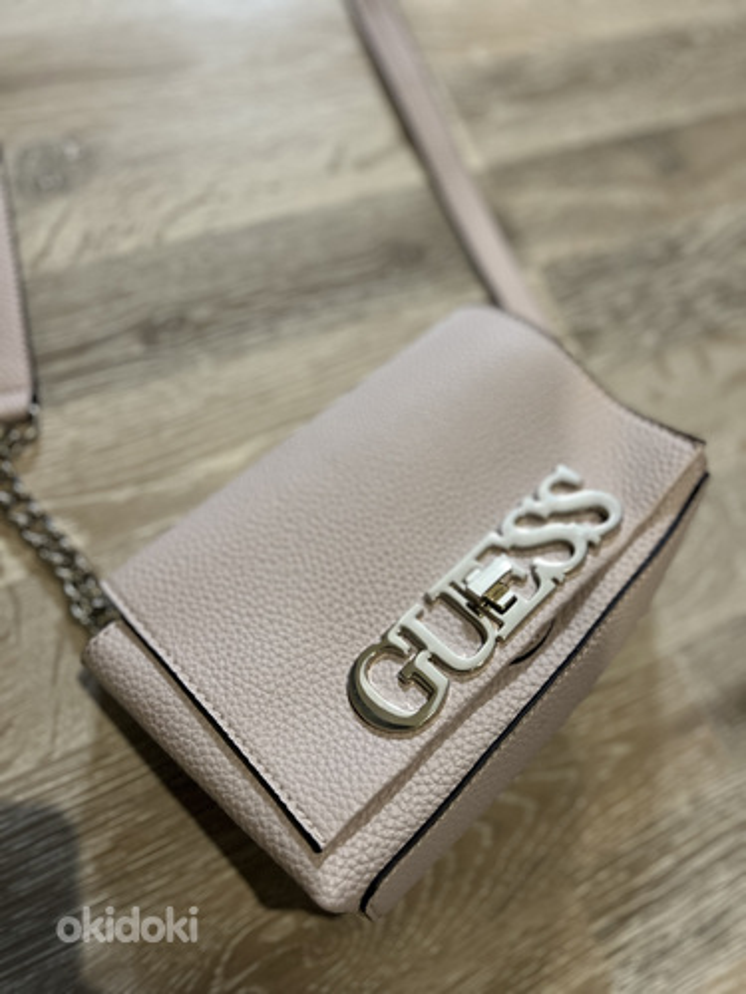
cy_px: 497
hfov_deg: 53.1
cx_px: 373
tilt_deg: -67.7
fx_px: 747
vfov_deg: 67.3
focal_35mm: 26
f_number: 1.5
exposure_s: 1/50
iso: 400
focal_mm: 5.7
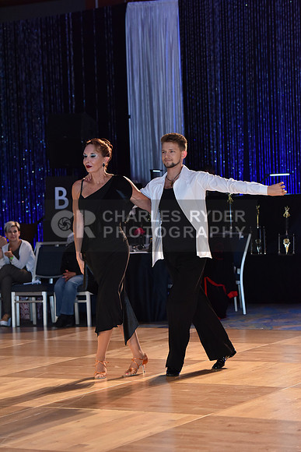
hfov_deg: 13.4
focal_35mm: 102
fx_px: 1278
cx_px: 150
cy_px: 226
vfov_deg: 20.0
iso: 2000
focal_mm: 102
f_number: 4.5
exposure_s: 1/320
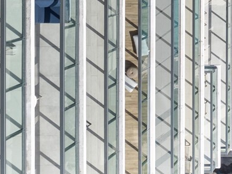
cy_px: -56
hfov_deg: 16.5
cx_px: 402
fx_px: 683
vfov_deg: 13.9
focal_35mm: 102
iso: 140
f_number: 2.8
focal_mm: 12.29
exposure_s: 1/200
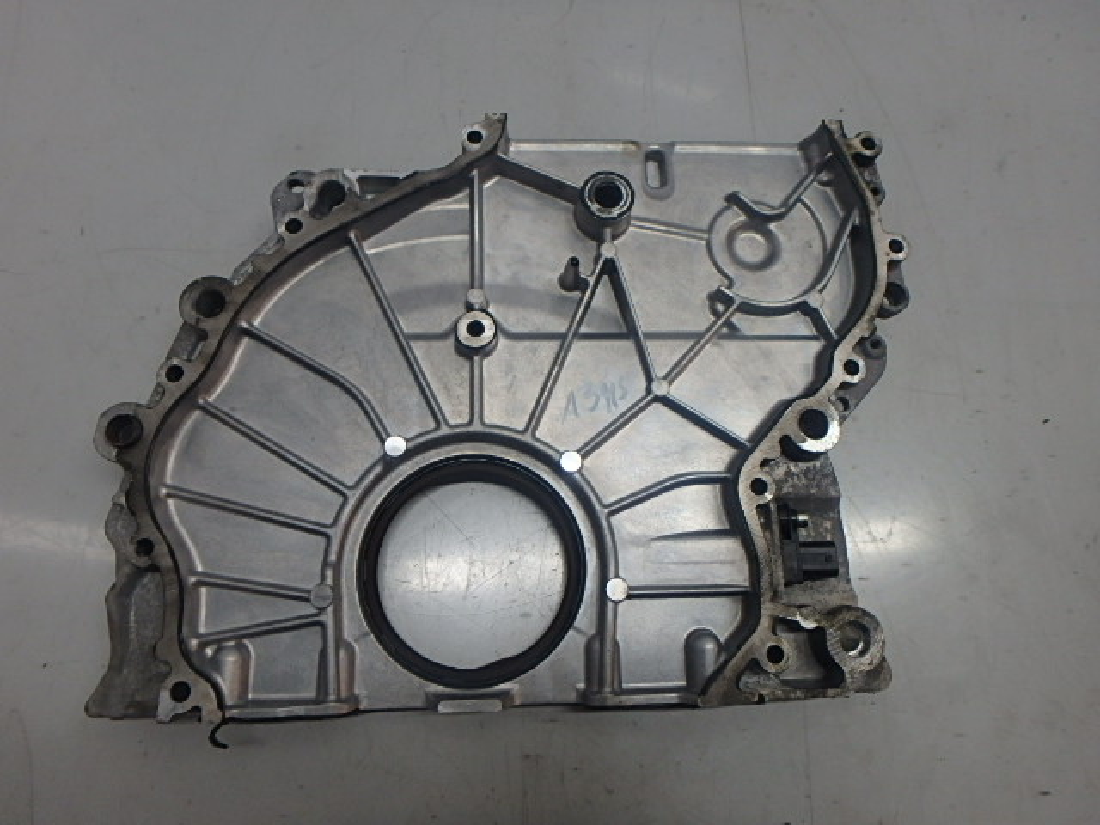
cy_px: 412
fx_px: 667
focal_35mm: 21
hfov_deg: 79.0
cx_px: 550
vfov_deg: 63.4
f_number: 3.5
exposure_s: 1/60
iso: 200
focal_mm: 3.7
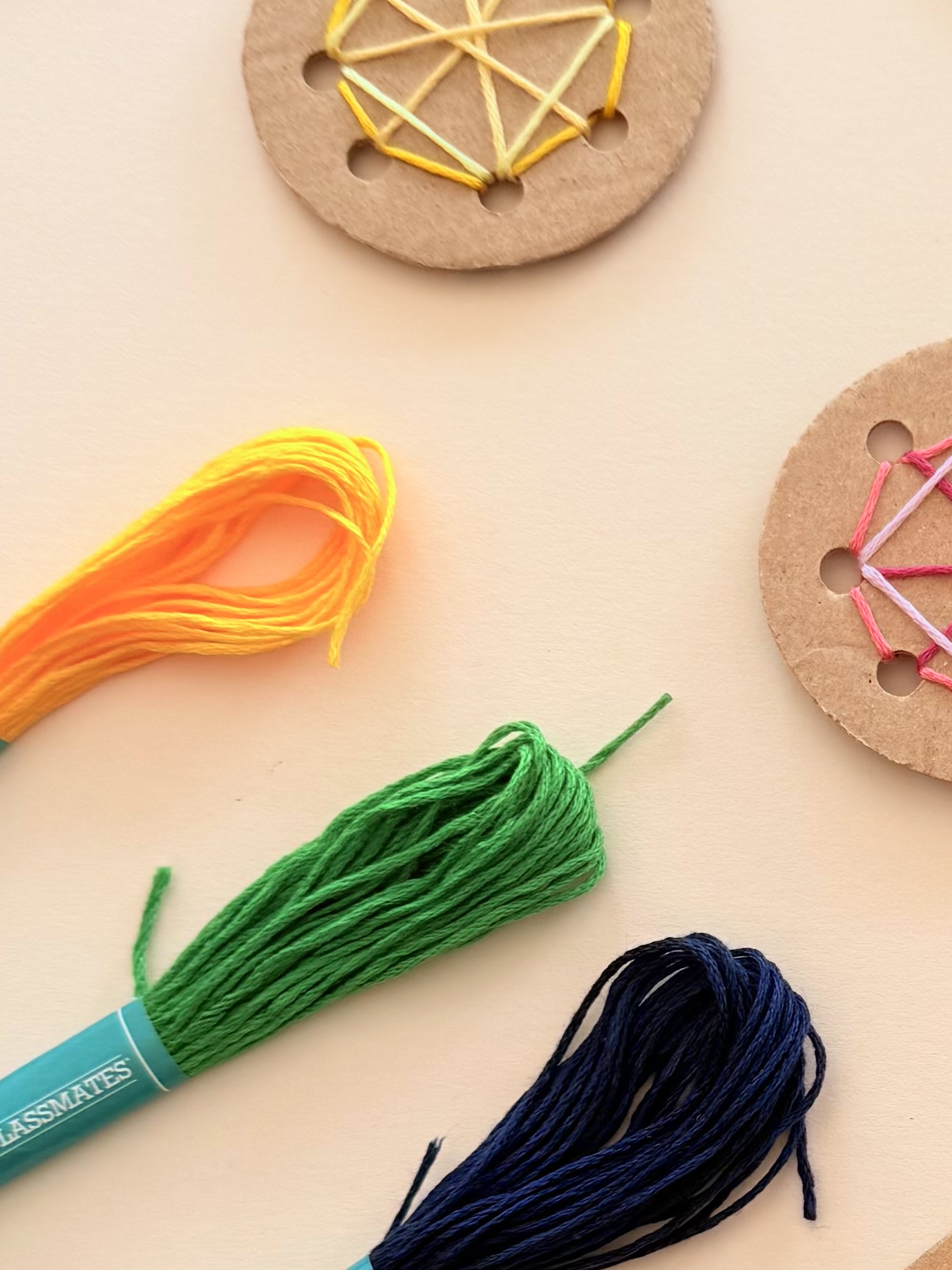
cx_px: 1164
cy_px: 965
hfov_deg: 19.4
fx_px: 2604
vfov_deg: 27.0
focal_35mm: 71
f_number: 1.78
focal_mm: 6.76
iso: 64
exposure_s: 1/198
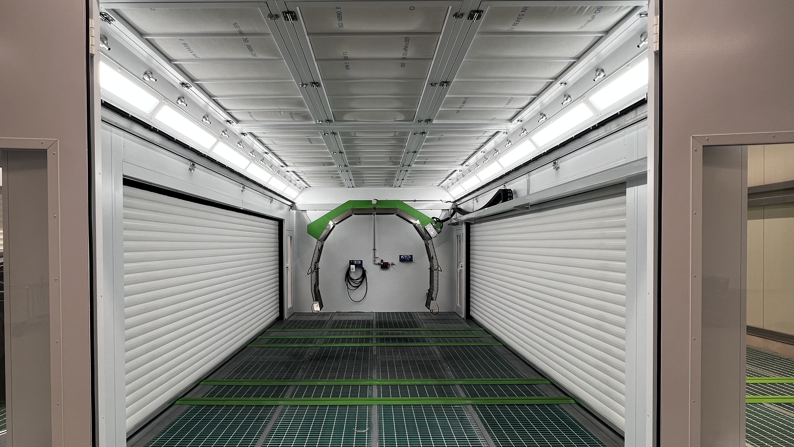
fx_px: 400
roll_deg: +0.1
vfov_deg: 58.2
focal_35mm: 19
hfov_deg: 89.5
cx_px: 376
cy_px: 253
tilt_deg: -1.8
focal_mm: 1.57
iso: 40
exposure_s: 1/123
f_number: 1.8
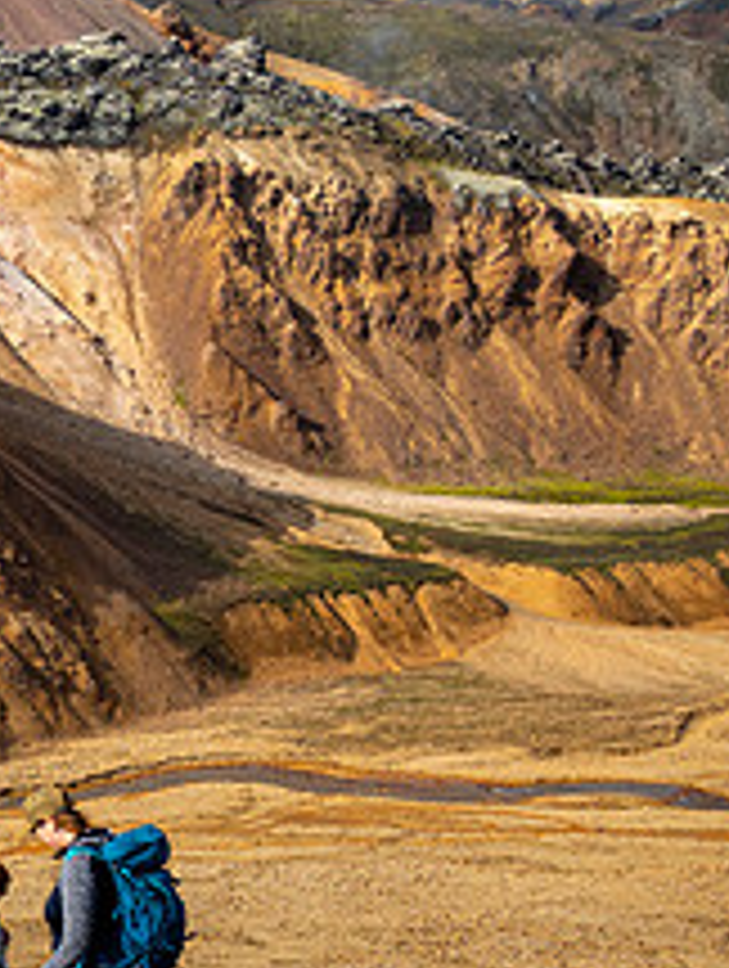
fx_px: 2156
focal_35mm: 77
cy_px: 584
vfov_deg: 25.2
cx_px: -423
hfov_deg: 17.0
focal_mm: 24
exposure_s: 1/320
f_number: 10
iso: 400
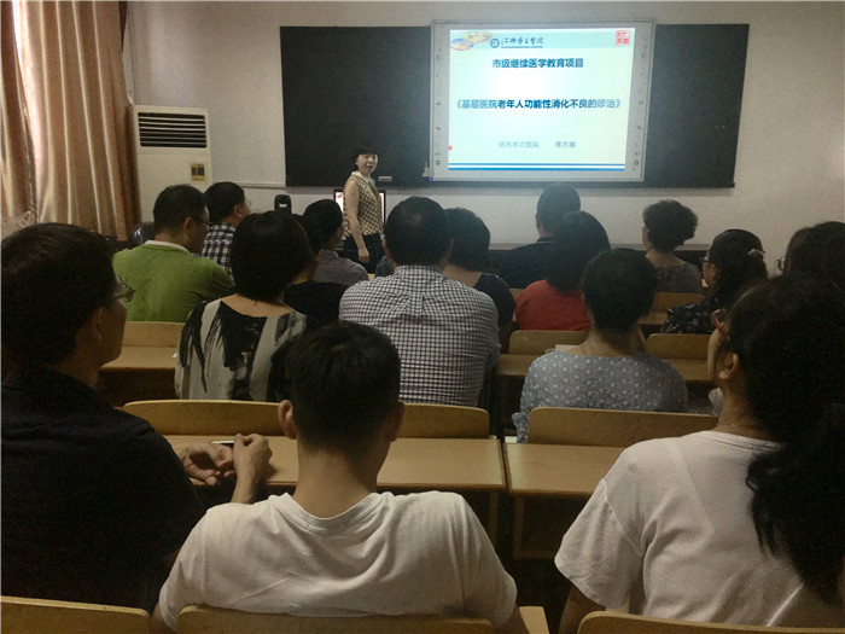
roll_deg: -0.9
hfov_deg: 61.7
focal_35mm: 29
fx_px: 708
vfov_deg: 48.2
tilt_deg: -10.7
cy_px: 317
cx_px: 422
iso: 25
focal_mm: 4.15
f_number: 2.2
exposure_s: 1/50
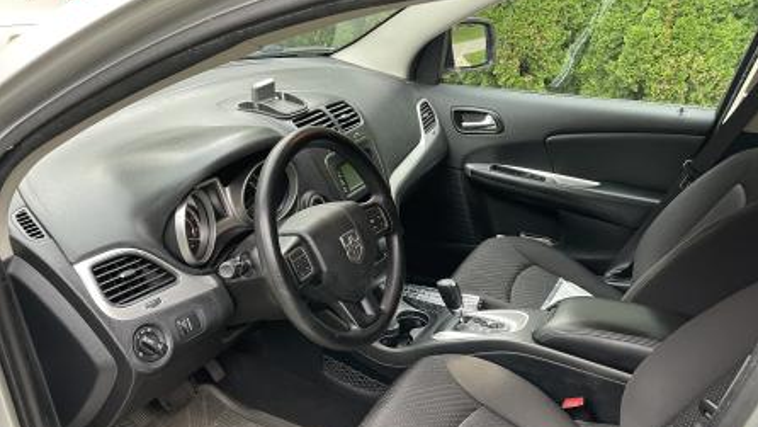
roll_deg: -1.9
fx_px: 643
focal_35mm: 32
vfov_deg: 36.0
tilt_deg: -31.5
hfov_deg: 61.0
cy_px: 311
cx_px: 399
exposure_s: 1/60
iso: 200
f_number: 1.6
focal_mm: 4.2
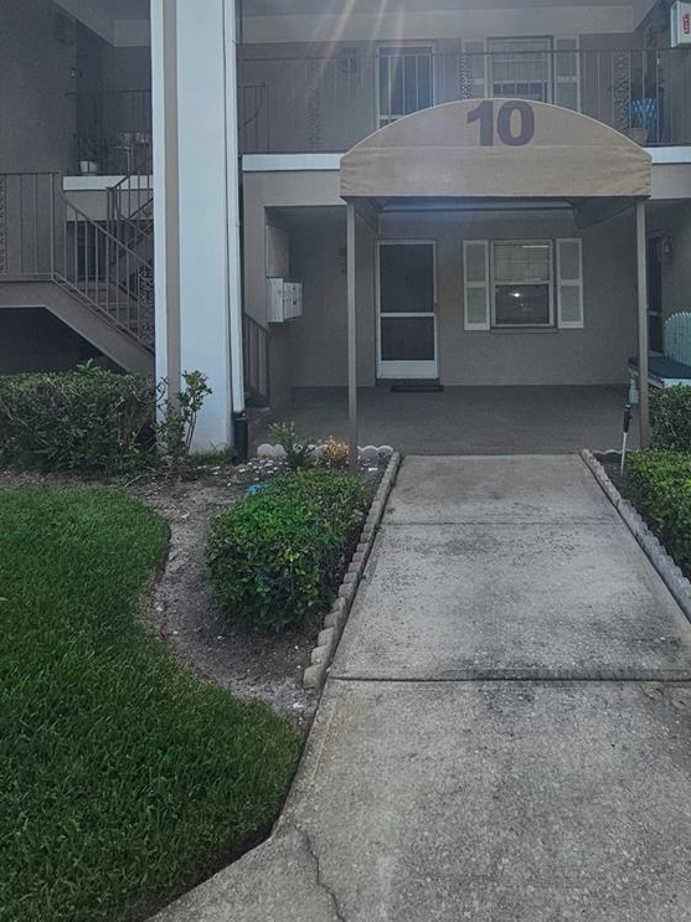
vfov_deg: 75.4
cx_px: 417
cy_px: 277
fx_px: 559
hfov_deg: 62.8
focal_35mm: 21
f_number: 2.2
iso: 50
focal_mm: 2.2
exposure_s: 1/1663
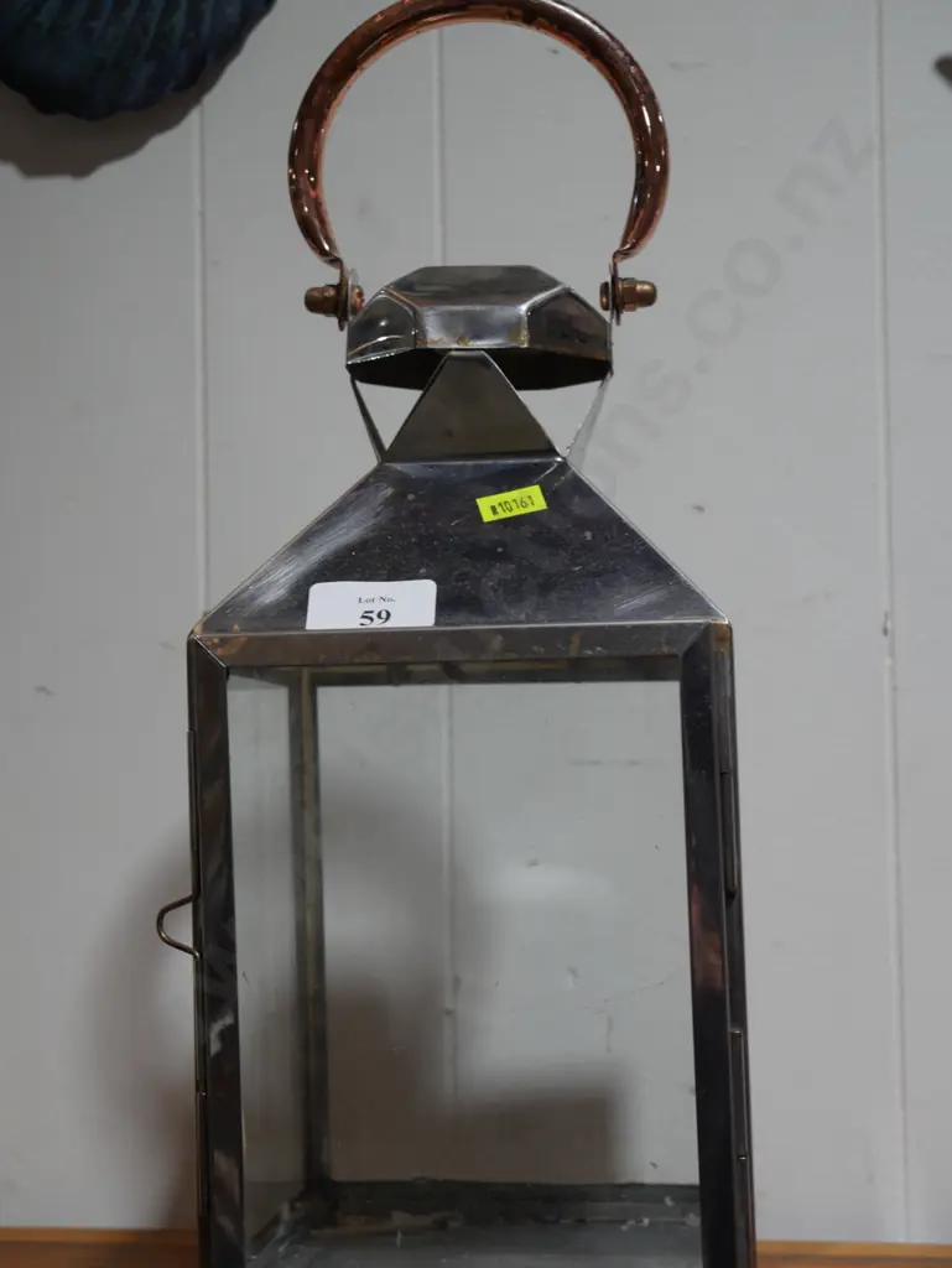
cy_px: 634
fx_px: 2345
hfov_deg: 22.9
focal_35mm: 64
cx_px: 476
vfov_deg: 30.3
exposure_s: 1/80
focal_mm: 32
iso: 250
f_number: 5.4
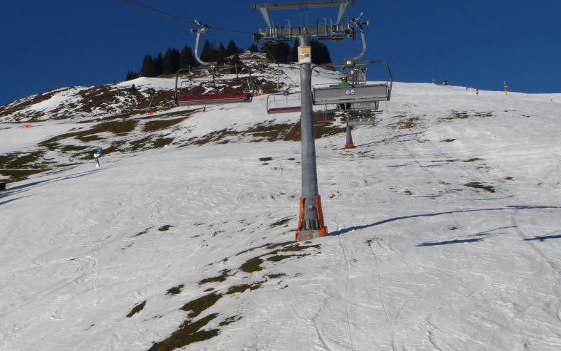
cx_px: 284
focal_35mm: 72
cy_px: 155
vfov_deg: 18.1
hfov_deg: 28.6
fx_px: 1101
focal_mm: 11.3
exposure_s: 1/400
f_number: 11
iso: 100
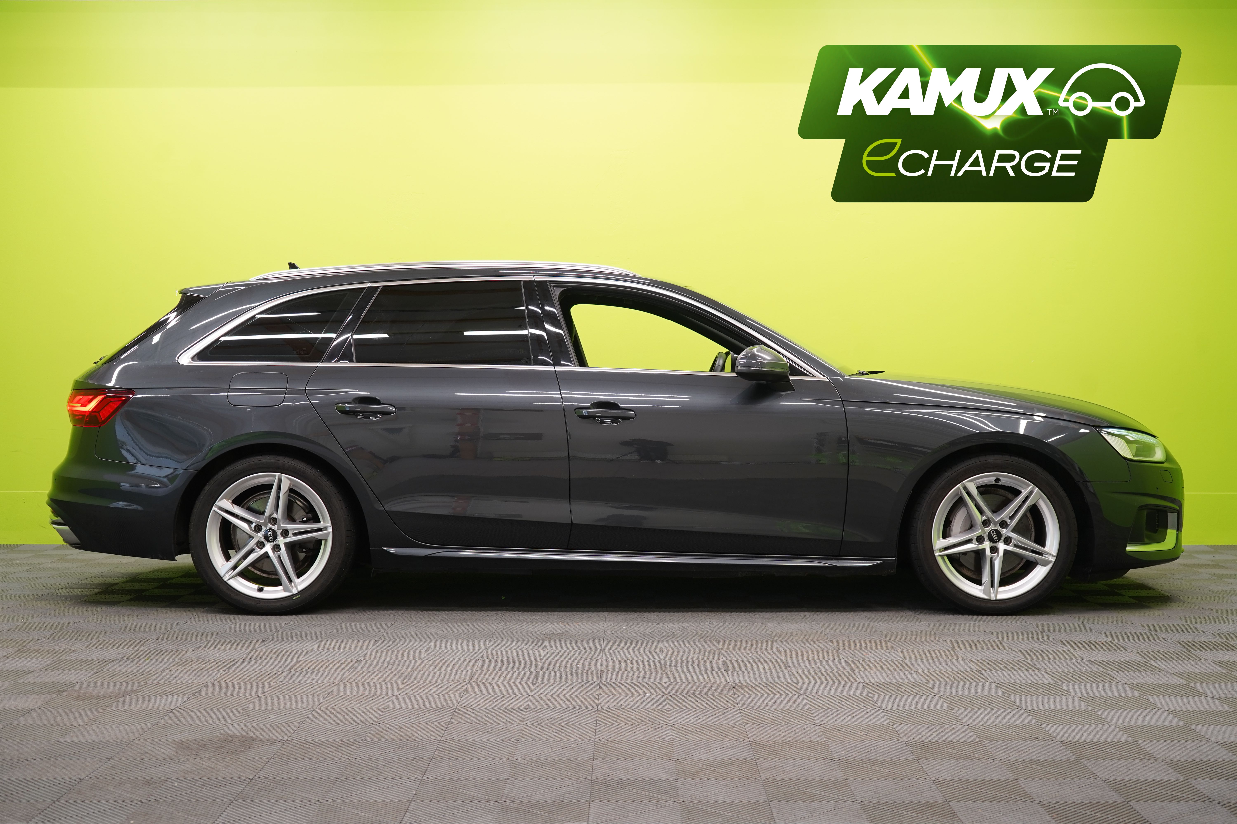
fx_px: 1615
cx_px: 618
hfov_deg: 41.9
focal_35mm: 47
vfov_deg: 28.6
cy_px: 412
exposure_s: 1/25
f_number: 5
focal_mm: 47
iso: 400
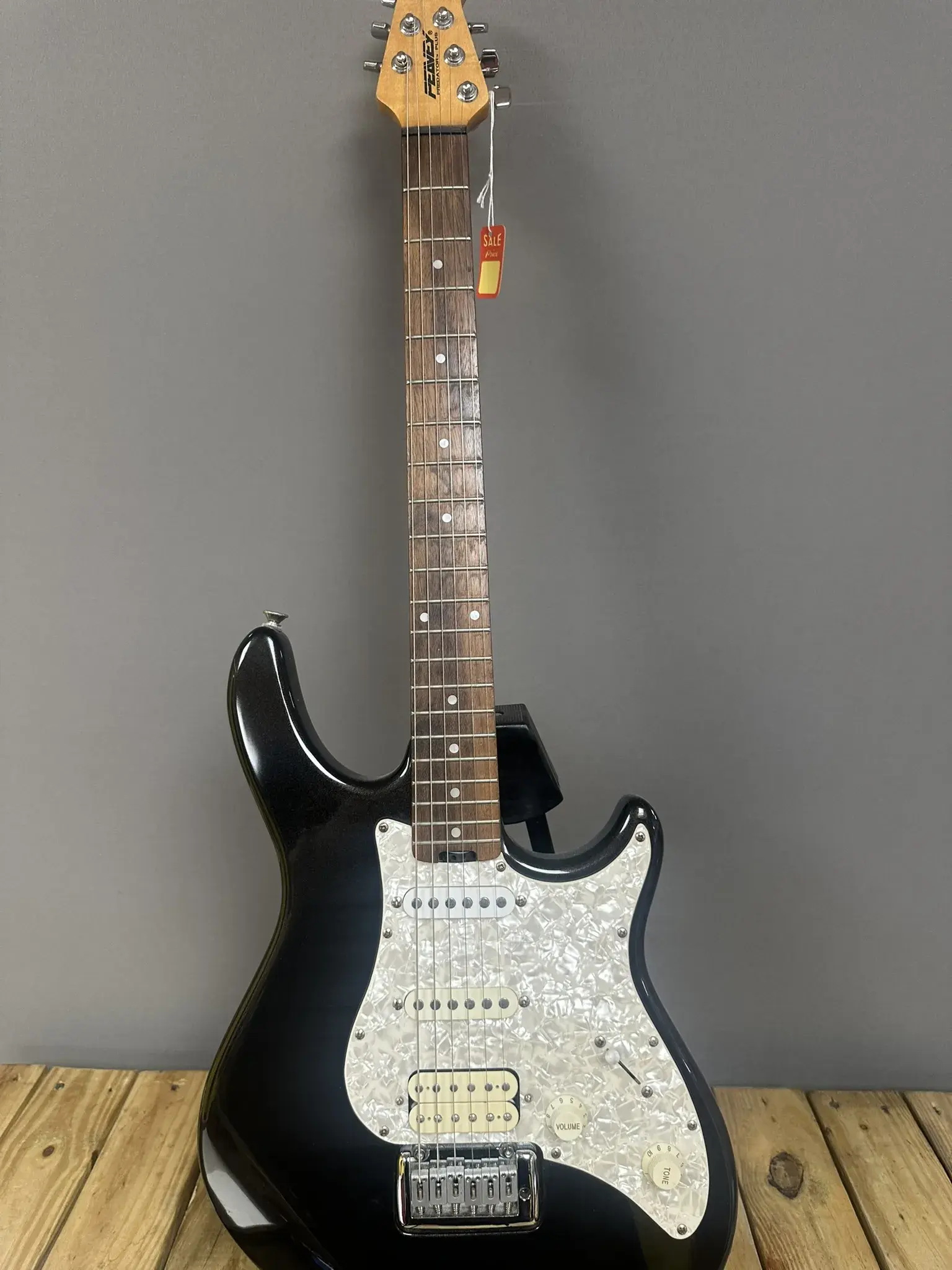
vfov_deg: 71.6
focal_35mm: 24
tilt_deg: -12.8
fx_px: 880
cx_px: 476
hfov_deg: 56.8
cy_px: 635
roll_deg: -1.3
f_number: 1.78
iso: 125
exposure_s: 1/60
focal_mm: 6.86
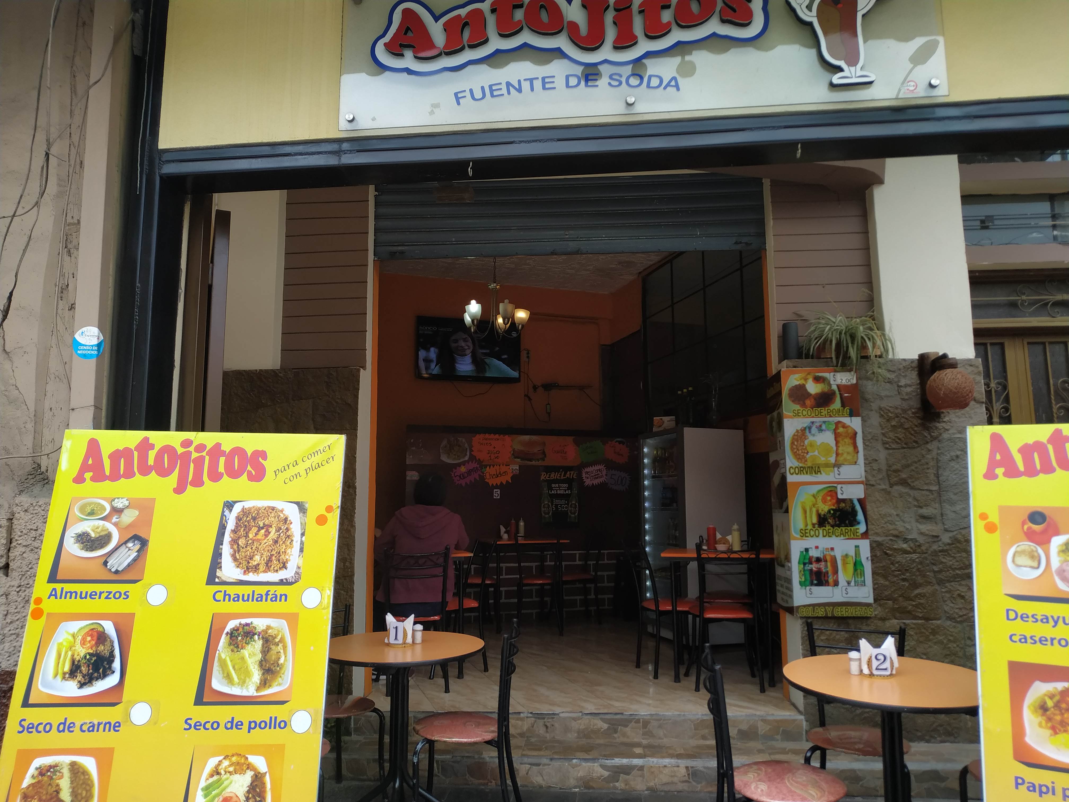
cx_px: 534
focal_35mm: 24
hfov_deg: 71.6
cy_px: 401
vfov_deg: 56.8
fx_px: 741
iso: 125
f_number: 1.9
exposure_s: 1/668
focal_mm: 3.94
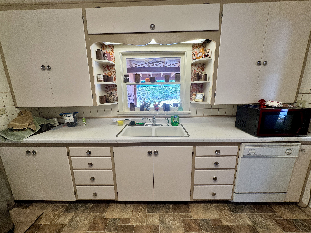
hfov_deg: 102.1
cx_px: 156
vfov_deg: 85.7
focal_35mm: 14
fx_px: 126
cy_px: 116
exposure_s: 1/120
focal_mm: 2.22
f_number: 2.2
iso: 80
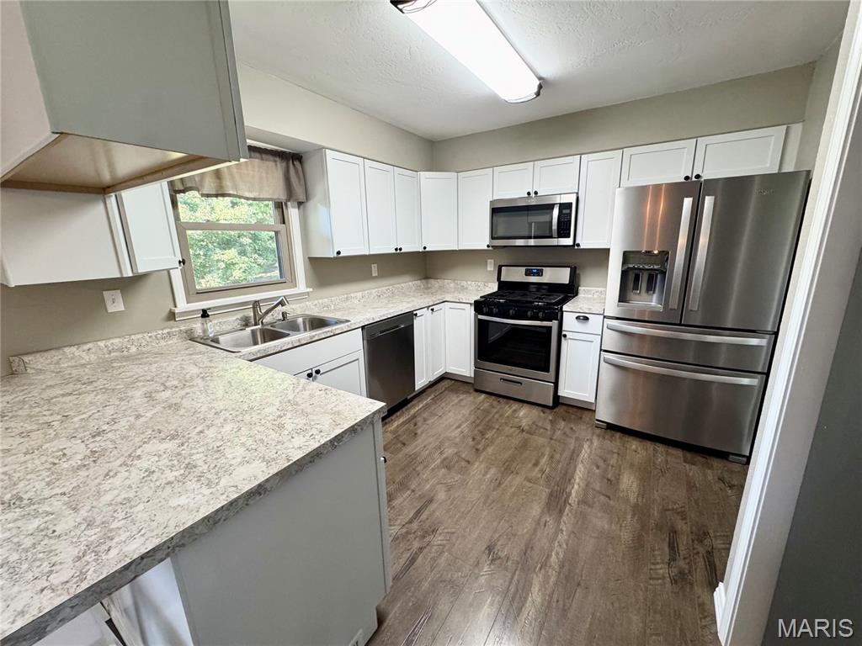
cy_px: 323
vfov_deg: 85.7
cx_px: 431
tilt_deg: -12.7
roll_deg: +2.2
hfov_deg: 102.1
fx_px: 349
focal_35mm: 14
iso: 250
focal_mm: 2.22
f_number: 2.2
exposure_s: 1/120
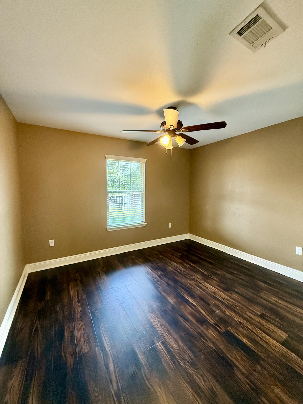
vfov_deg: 102.1
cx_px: 152
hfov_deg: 85.7
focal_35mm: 14
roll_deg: -0.6
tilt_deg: -4.2
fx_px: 163
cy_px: 202
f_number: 2.2
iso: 500
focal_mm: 2.22
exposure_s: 1/120
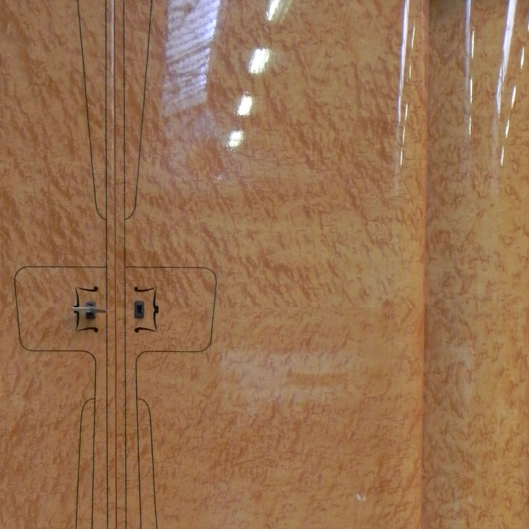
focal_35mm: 63
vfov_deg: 26.4
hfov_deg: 27.0
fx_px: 1089
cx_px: 155
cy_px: 471
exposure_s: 1/24.4
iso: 400
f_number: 2.8
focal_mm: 5.9
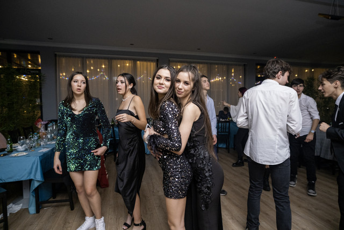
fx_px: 191
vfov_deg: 62.0
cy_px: 115
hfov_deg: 84.0
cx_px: 172
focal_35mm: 20
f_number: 2
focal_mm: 13
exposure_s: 1/125
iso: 1000
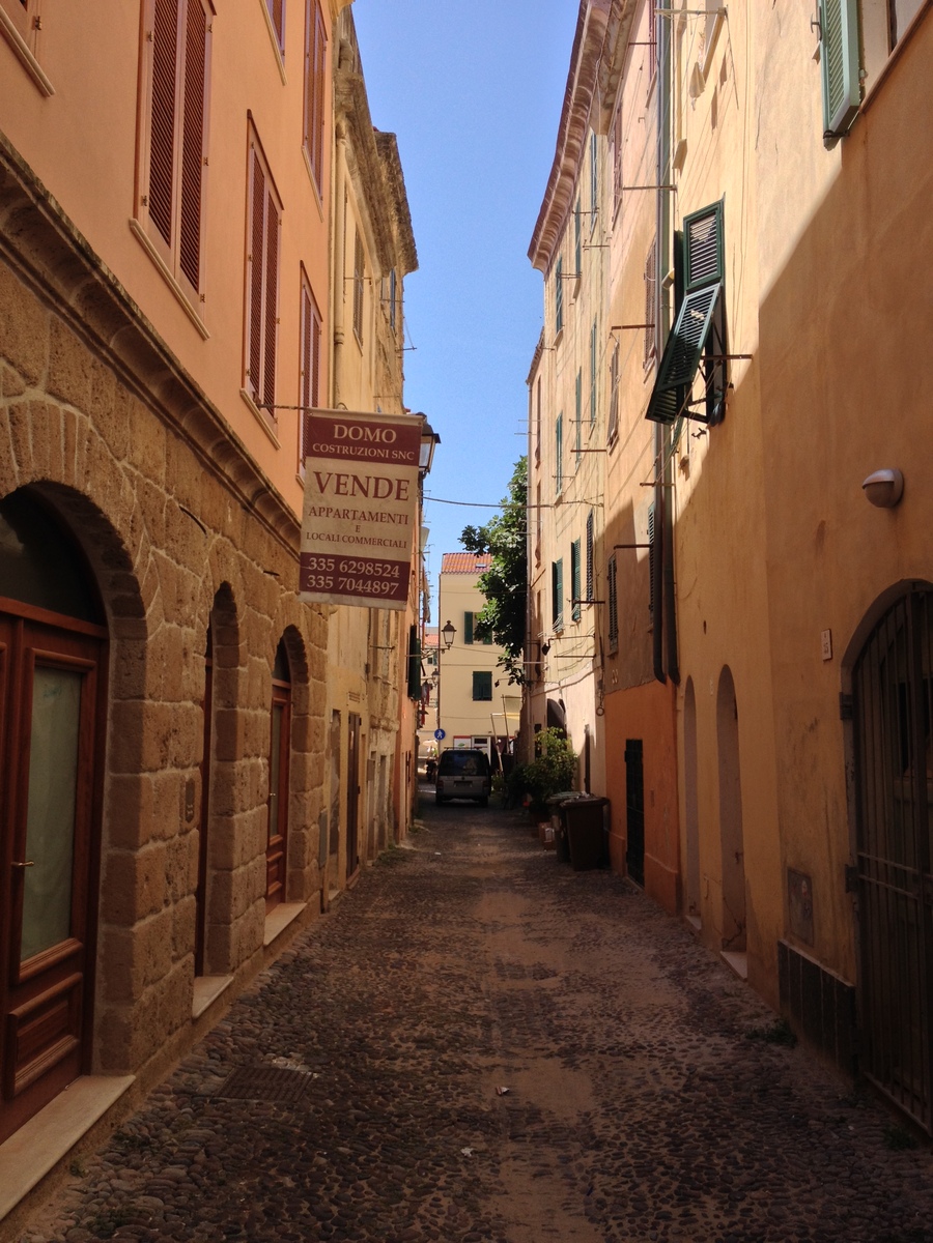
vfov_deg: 52.6
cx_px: 466
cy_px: 622
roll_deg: +0.4
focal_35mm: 35
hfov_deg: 40.7
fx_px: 1258
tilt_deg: +4.4
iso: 50
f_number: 2.4
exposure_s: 1/1004
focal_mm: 4.28
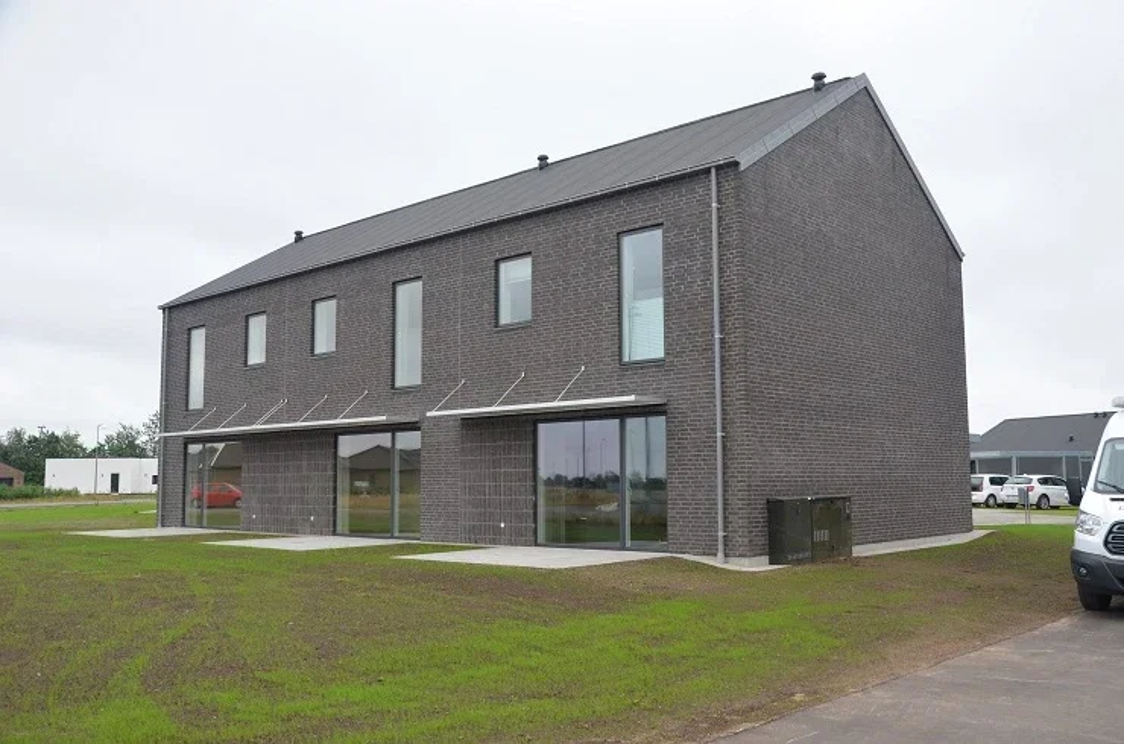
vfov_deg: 39.8
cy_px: 372
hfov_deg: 57.3
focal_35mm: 33
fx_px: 1028
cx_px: 562
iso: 200
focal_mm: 22
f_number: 7.1
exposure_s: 1/200
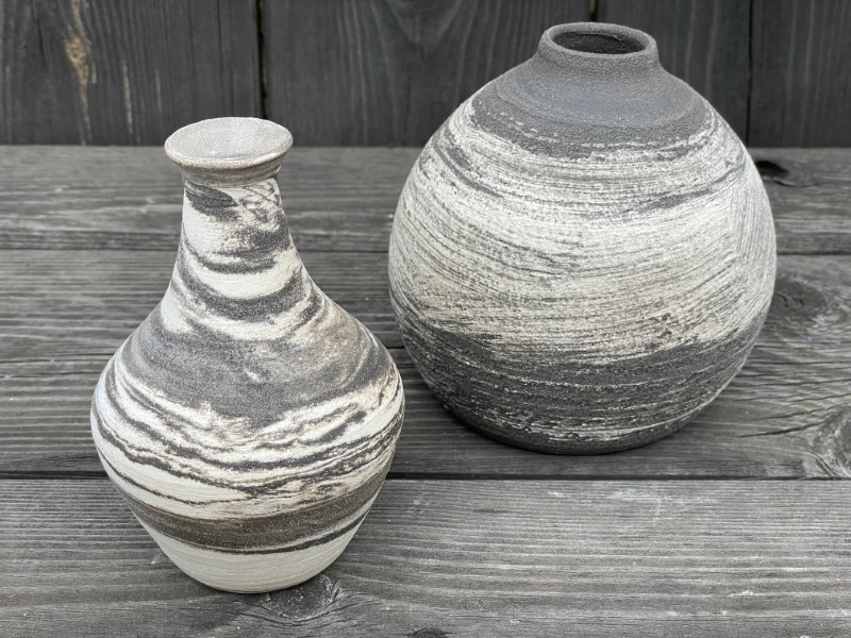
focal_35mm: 52
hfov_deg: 36.8
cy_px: 319
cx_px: 426
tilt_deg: -29.3
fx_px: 1278
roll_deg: -3.9
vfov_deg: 28.0
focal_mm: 6
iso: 25
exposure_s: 1/516
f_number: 2
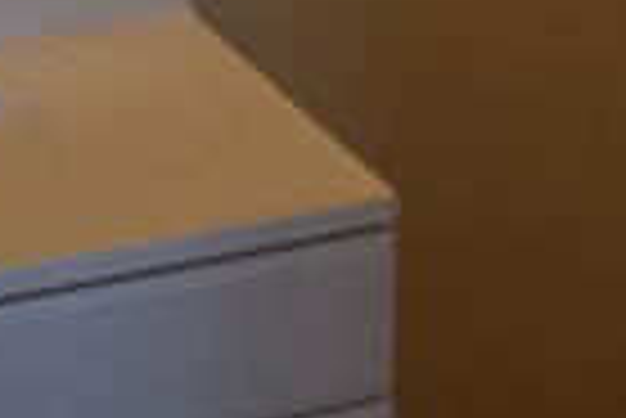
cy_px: -445
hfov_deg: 15.9
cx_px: 725
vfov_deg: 10.2
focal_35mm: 124
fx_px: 2158
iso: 400
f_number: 5.6
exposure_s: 1/125
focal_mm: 18
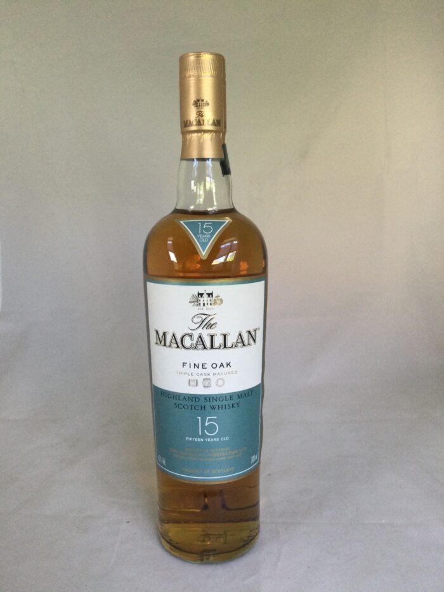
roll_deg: +1.7
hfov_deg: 45.5
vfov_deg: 58.3
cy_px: 296
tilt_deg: -9.8
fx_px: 530
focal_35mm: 31
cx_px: 222
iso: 50
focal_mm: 3.3
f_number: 2.4
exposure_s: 1/33
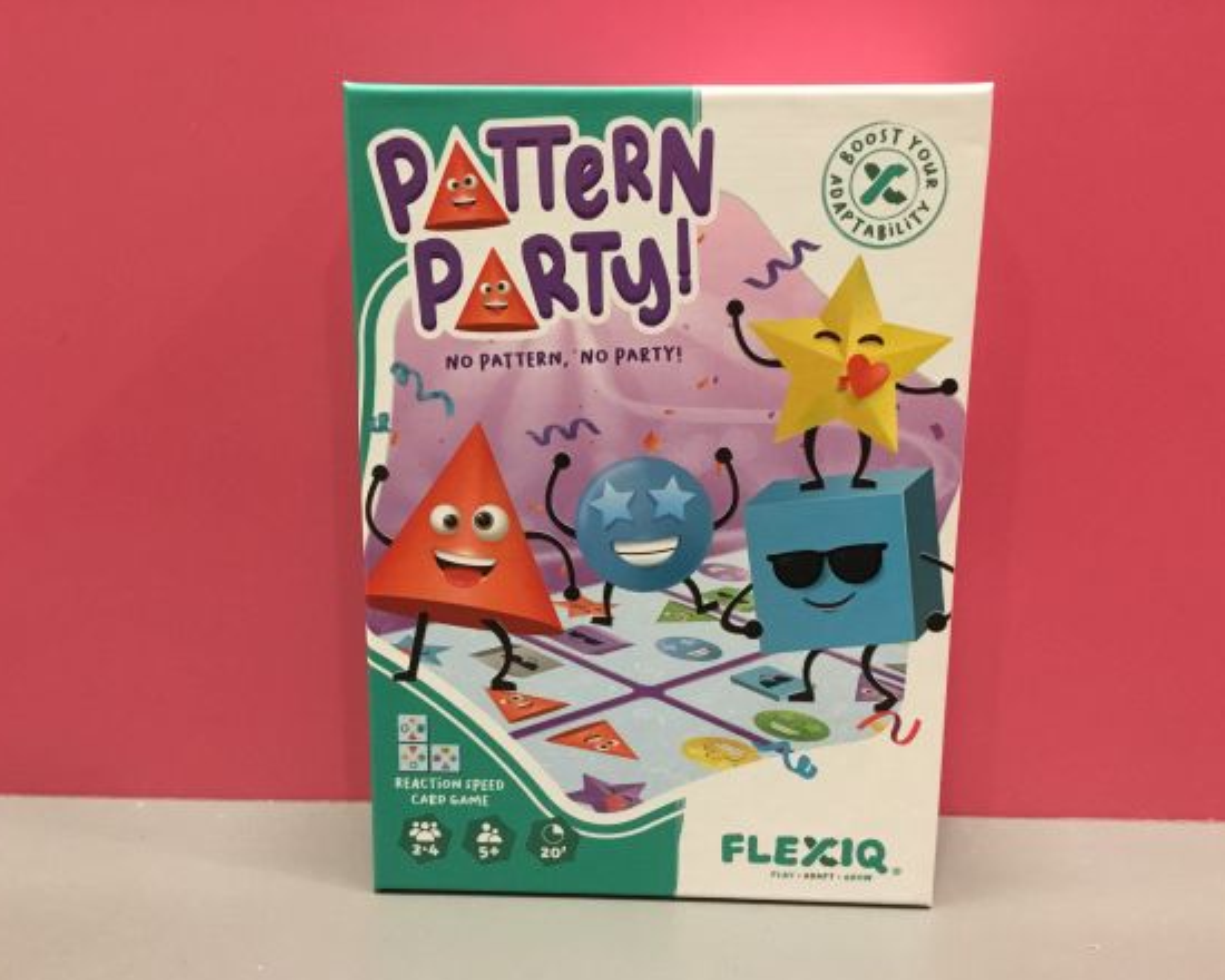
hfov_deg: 54.2
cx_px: 606
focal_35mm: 33
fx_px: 1196
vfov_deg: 44.5
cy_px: 499
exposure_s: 1/33
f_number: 2.4
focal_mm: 3.3
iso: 160
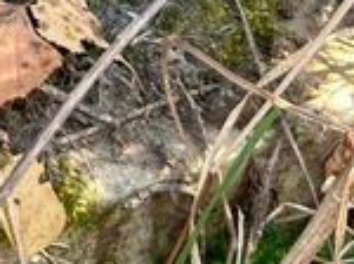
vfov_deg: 9.8
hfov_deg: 13.3
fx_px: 1419
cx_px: -194
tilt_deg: -32.5
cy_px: -295
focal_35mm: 139
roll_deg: +0.5
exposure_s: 1/121
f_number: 1.5
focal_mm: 5.7
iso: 40
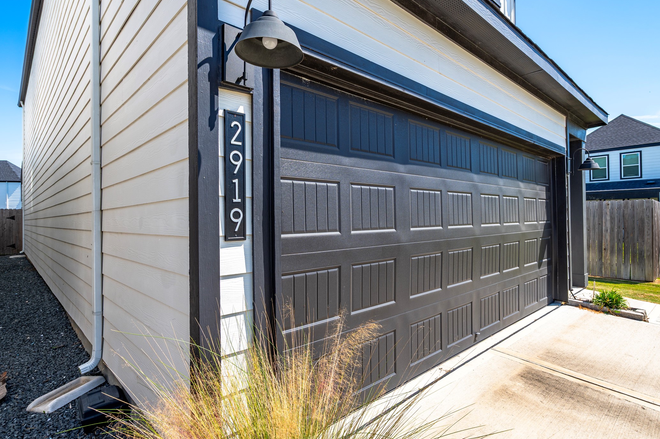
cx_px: 342
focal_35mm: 20
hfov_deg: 84.0
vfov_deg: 61.9
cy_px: 217
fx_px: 366
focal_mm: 19
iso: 100
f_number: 11
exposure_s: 1/125
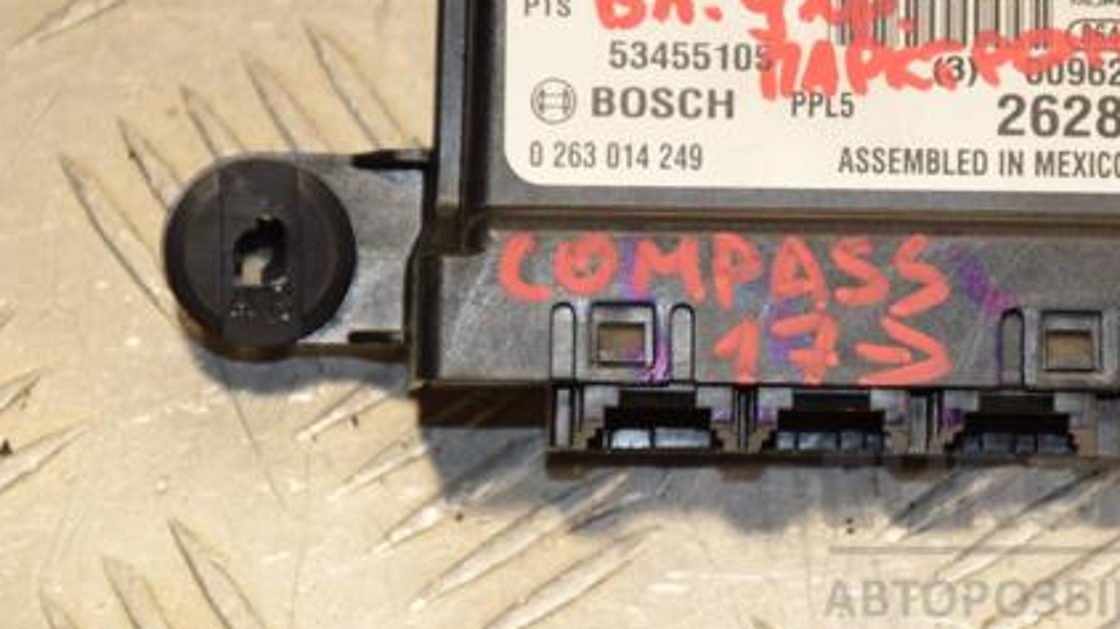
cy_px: 135
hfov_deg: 9.2
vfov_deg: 5.2
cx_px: 772
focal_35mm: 235
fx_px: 6969
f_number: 7.1
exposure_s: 1/200
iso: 800
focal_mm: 105
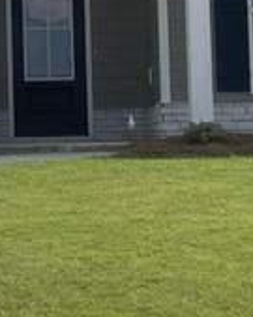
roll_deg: +1.3
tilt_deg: +5.9
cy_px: 32
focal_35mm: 139
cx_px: -28
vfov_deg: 13.7
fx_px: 1302
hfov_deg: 10.9
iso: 32
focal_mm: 5.1
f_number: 1.6
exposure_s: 1/5128
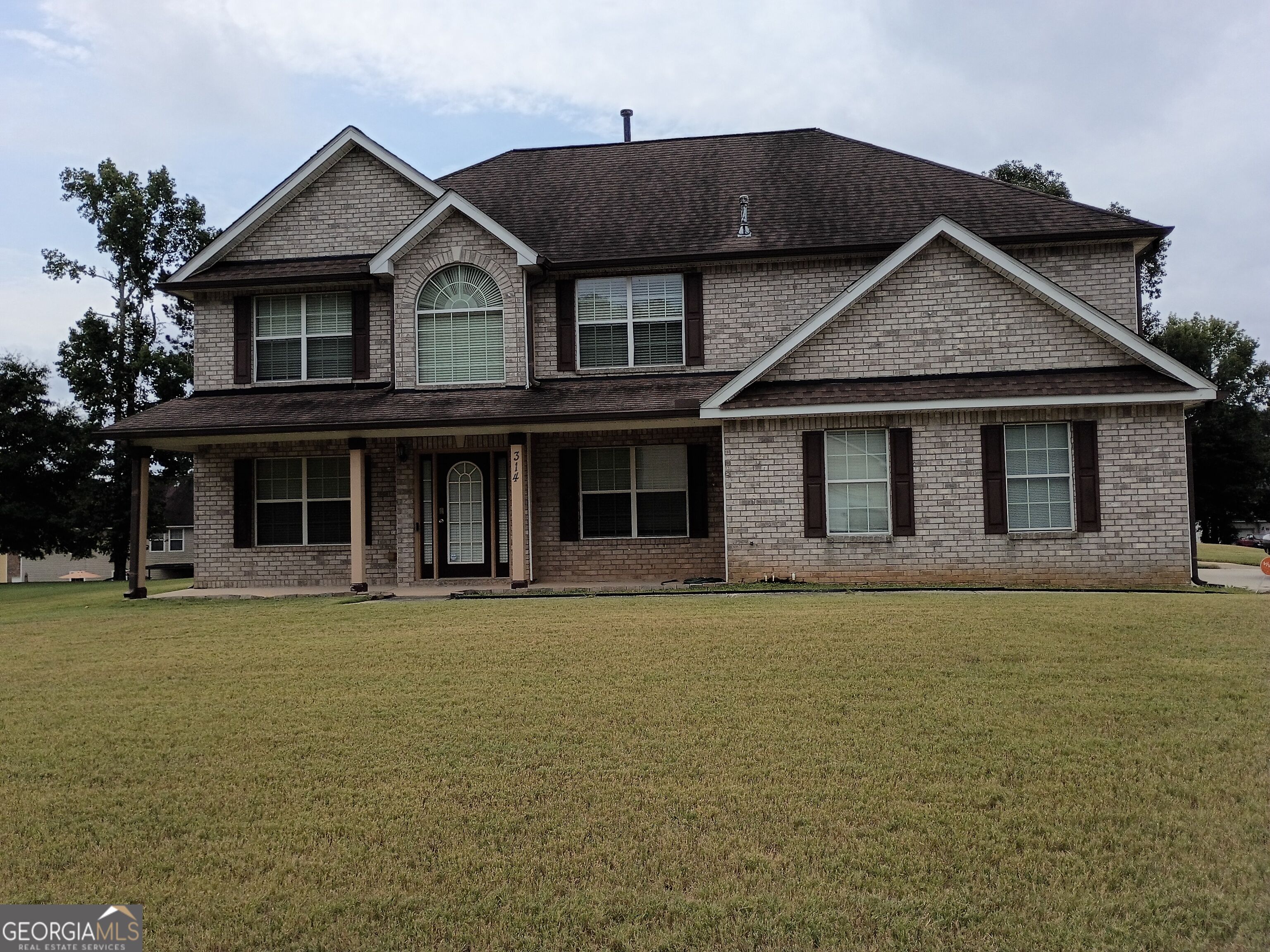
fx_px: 1064
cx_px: 635
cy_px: 476
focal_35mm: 29
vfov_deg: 48.2
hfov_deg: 61.7
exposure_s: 1/1992
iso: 105
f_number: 1.8
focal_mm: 4.27
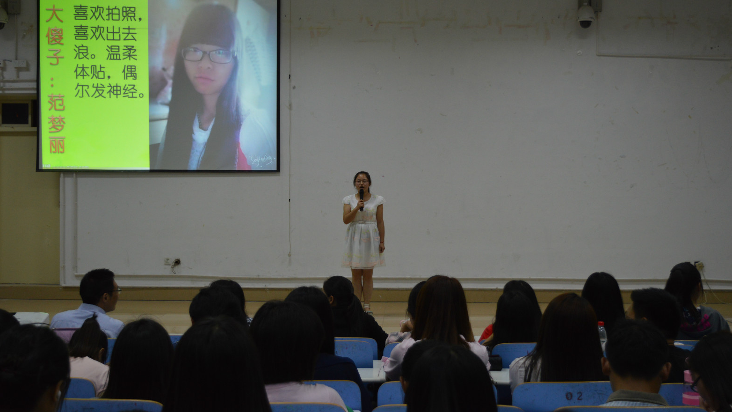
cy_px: 193
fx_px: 903
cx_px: 369
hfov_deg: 44.1
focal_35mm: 47
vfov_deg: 25.7
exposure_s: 1/40
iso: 400
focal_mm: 29
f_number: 4.2
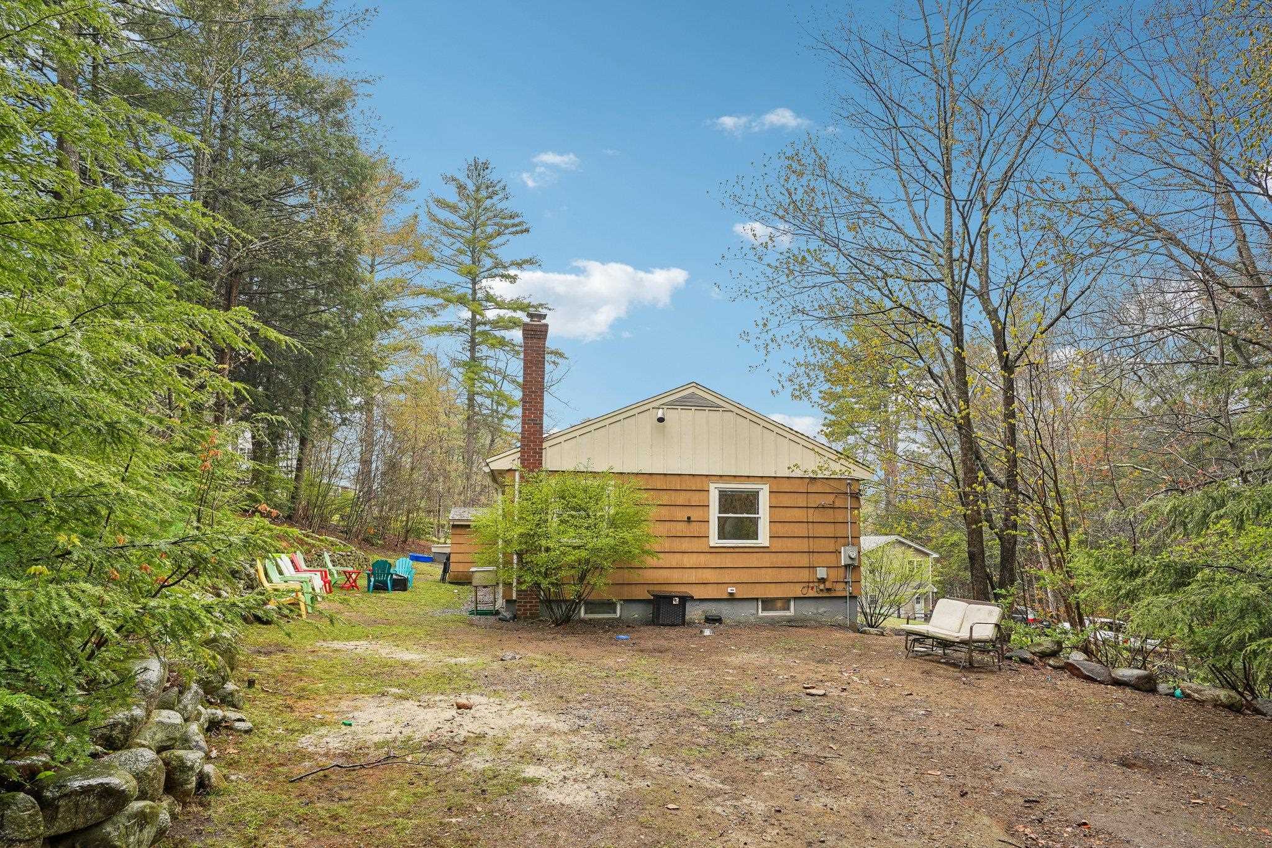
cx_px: 636
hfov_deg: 93.3
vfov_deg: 70.4
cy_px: 424
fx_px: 601
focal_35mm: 17
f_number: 8
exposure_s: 1/30
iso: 100
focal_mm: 17
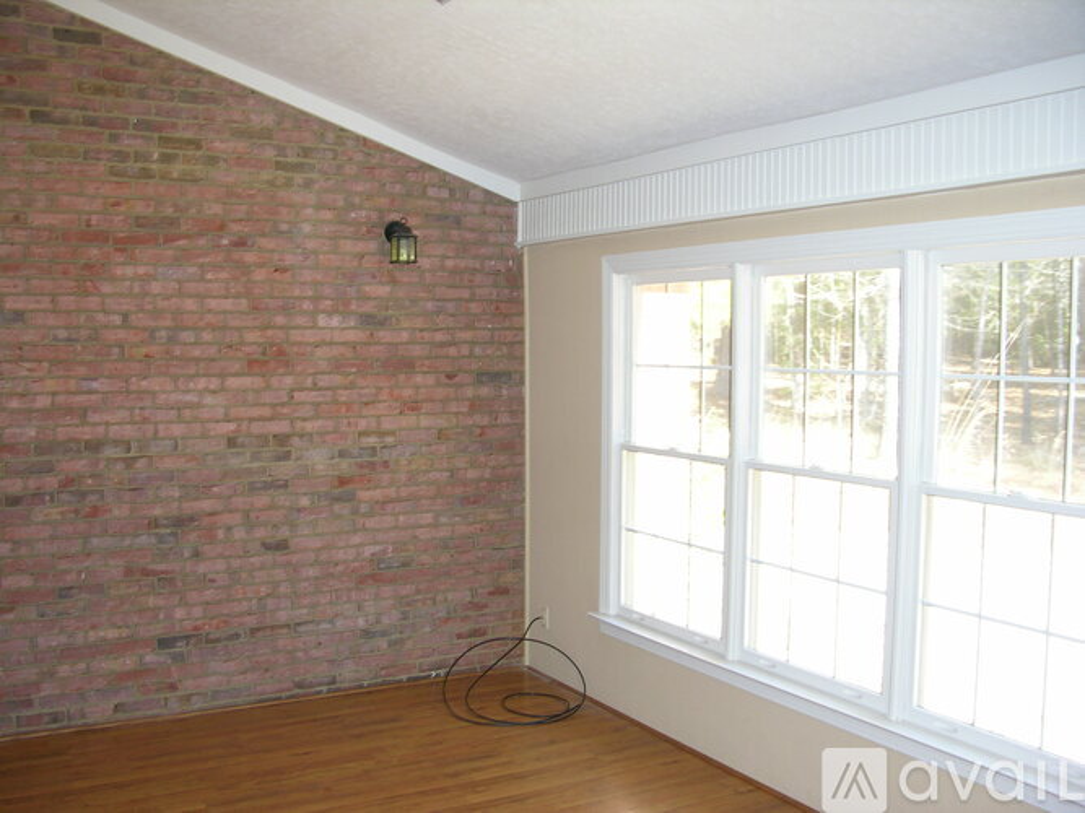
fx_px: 1097
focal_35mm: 35
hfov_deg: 52.6
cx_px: 542
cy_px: 406
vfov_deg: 40.7
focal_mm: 8.9
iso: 100
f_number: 2.8
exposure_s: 1/30
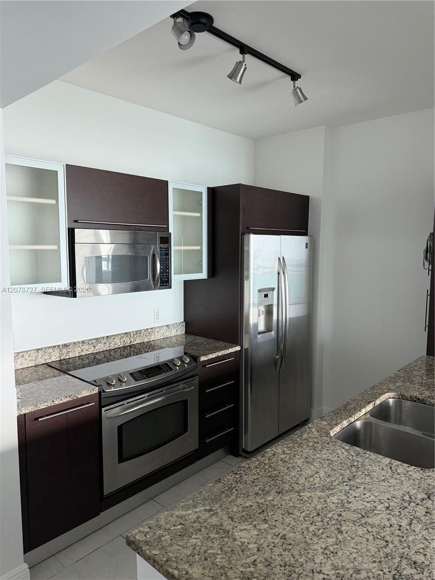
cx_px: 218
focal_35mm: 24
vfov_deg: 71.6
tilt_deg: -5.8
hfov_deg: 56.8
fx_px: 402
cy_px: 290
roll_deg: +0.1
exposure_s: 1/67
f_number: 1.78
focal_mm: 6.76
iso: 200
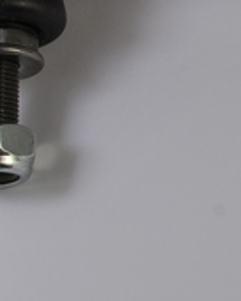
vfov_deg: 9.5
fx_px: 1774
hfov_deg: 7.3
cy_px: -96
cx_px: 548
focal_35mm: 199
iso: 100
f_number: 11
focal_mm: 30
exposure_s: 1/30
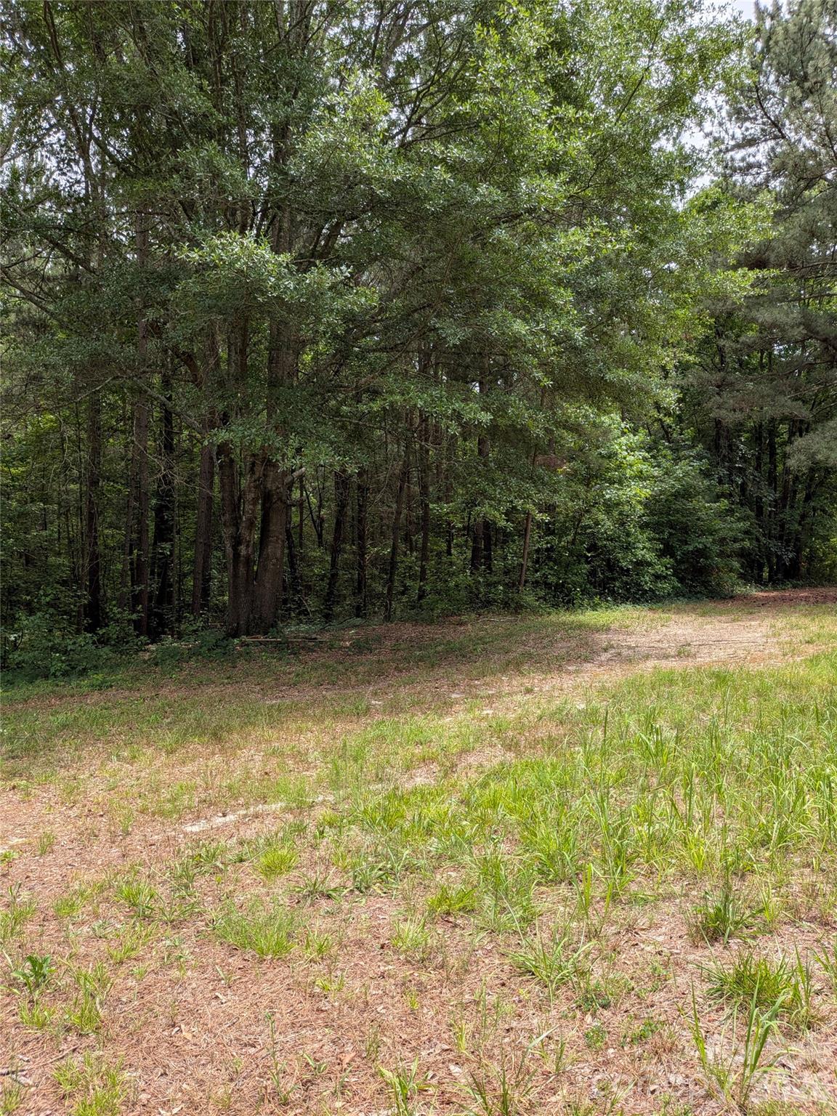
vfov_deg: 71.6
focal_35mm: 24
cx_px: 418
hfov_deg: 56.8
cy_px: 558
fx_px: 774
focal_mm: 4.53
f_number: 1.7
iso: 23
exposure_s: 1/3195
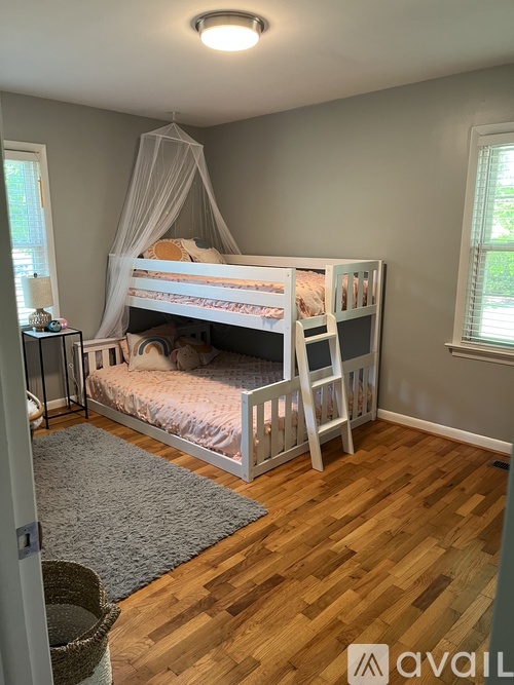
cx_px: 257
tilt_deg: -11.3
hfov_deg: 53.0
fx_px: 515
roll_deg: +0.8
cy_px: 342
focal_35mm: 26
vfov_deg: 67.3
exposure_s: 1/60
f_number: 1.6
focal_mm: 5.1
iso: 160
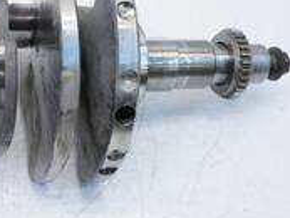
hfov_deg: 21.9
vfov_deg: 17.8
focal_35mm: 83
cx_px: -52
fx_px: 696
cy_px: 97
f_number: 3.7
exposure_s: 1/80
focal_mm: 15
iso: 200
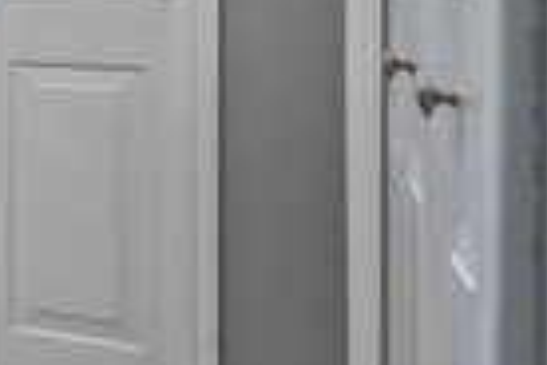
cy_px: -61
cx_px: -690
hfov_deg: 16.0
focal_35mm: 79
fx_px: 1200
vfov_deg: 16.6
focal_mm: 17
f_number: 6.3
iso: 500
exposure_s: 1/20
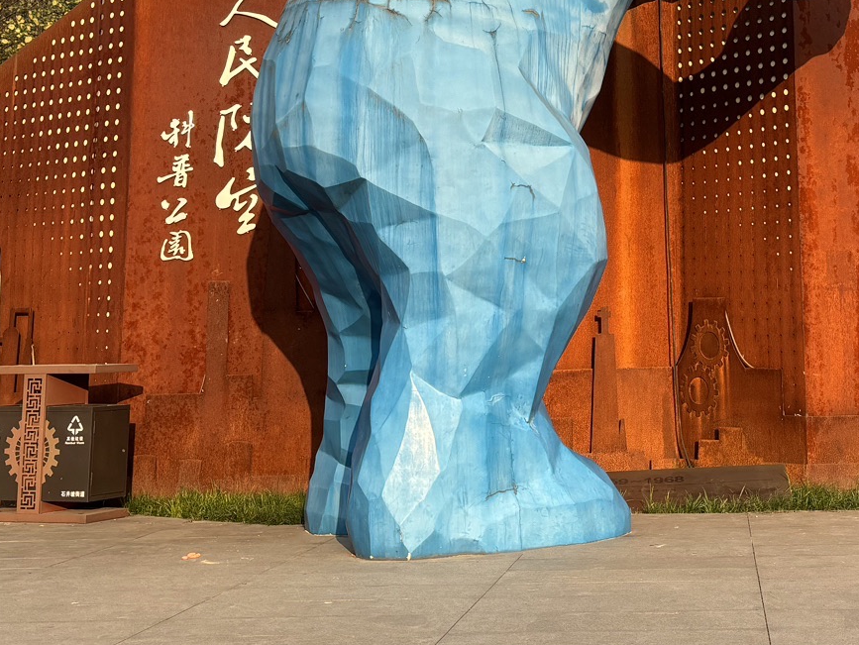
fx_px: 1490
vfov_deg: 23.9
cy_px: 98
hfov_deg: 31.4
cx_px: 681
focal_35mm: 60
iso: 50
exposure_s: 1/787
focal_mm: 5.96
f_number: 1.6
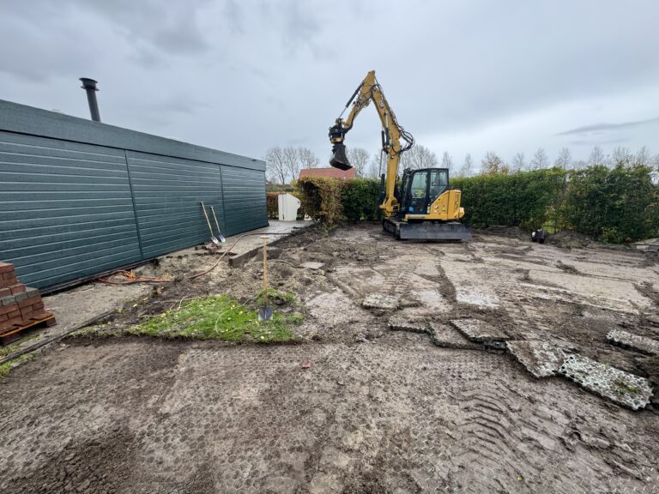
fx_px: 267
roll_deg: +0.3
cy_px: 247
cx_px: 330
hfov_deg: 102.1
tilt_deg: -11.0
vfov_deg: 85.7
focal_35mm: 14
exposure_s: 1/99
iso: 64
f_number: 2.2
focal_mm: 2.22
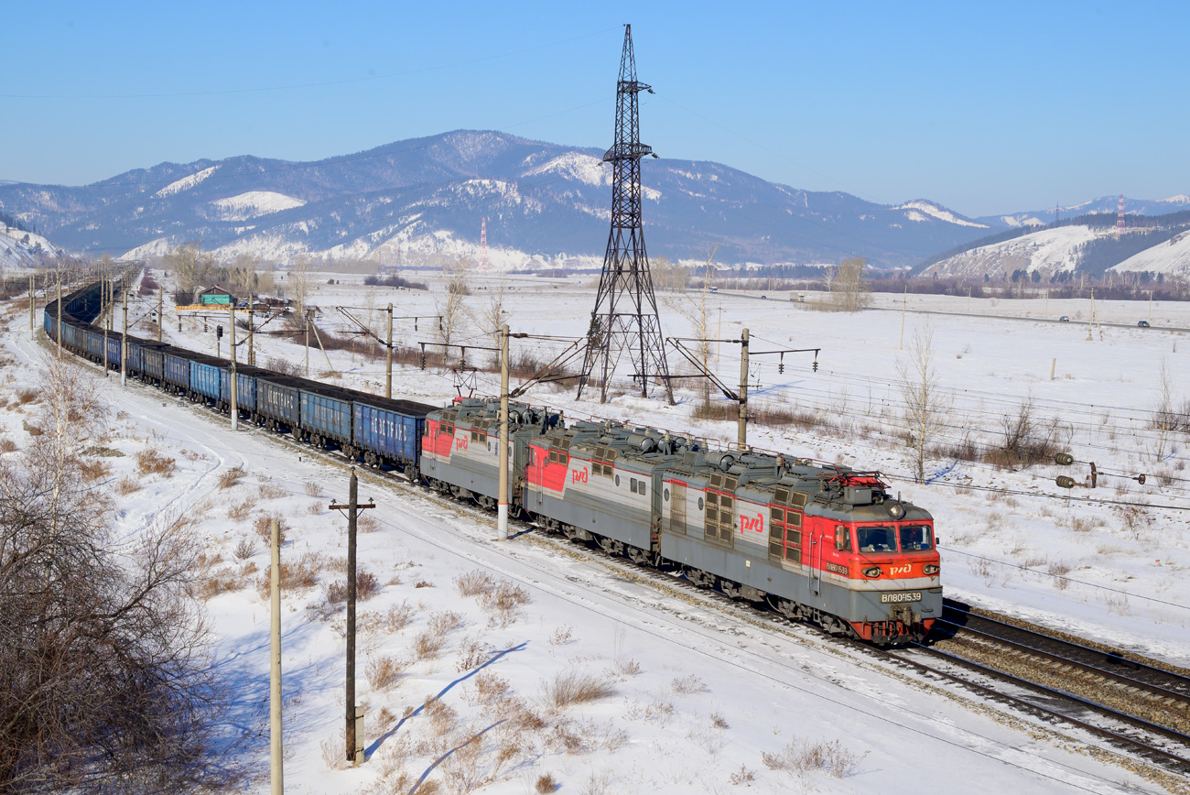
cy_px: 398
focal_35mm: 57
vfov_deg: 23.8
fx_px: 1885
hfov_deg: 35.0
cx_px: 595
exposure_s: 1/640
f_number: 13
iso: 200
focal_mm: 57
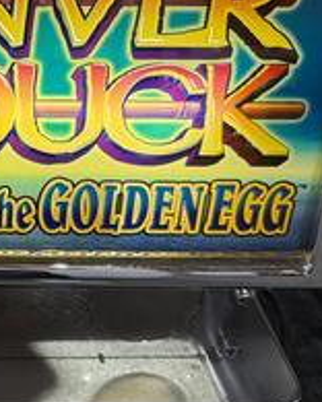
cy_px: 80
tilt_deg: -24.7
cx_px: -73
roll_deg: -1.6
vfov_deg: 28.9
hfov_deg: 21.9
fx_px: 762
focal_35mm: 64
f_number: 1.78
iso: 200
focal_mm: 6.76
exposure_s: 1/120
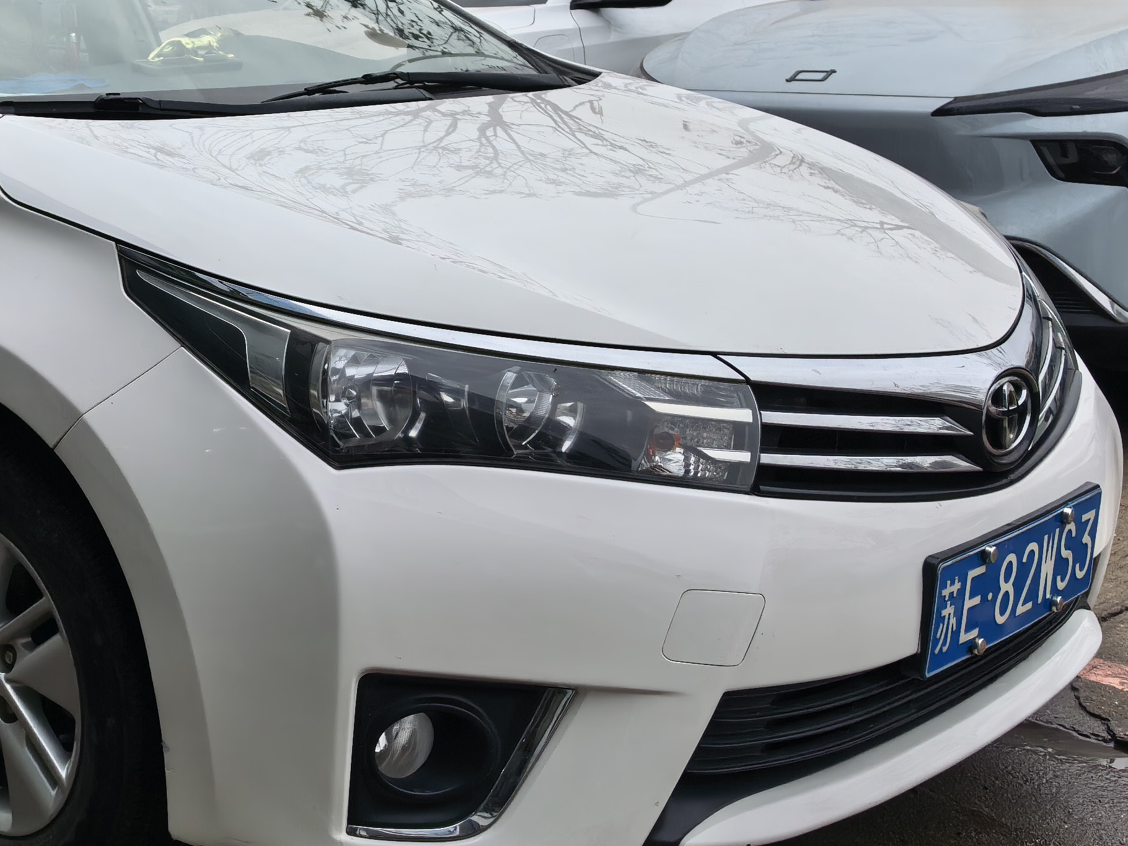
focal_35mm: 54
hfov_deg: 34.3
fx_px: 1760
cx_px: 201
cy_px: 377
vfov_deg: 27.0
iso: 50
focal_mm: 5.75
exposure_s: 1/3546
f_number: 2
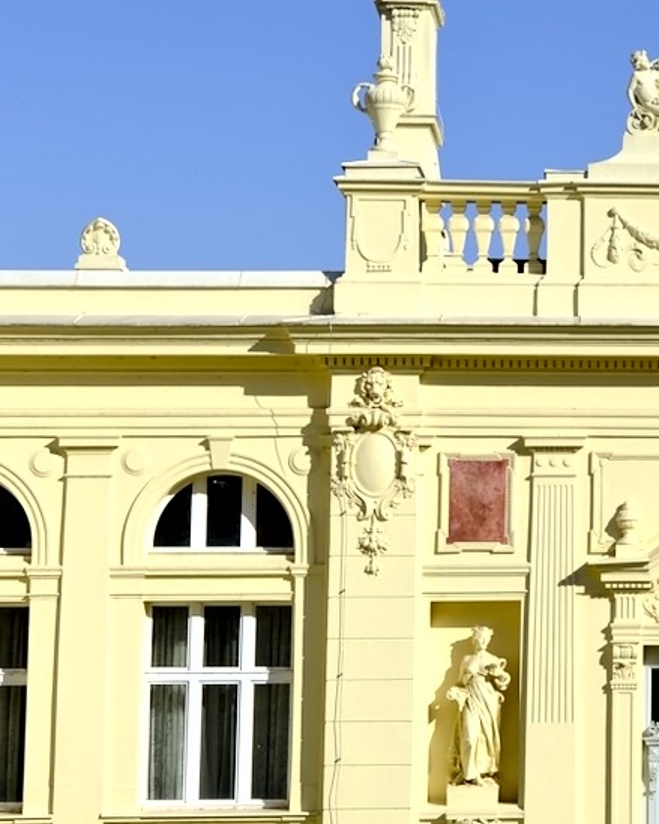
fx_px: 2951
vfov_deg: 15.8
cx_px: 899
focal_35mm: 121
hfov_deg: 12.3
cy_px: 167
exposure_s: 1/680
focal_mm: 43.3
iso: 125
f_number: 5.6
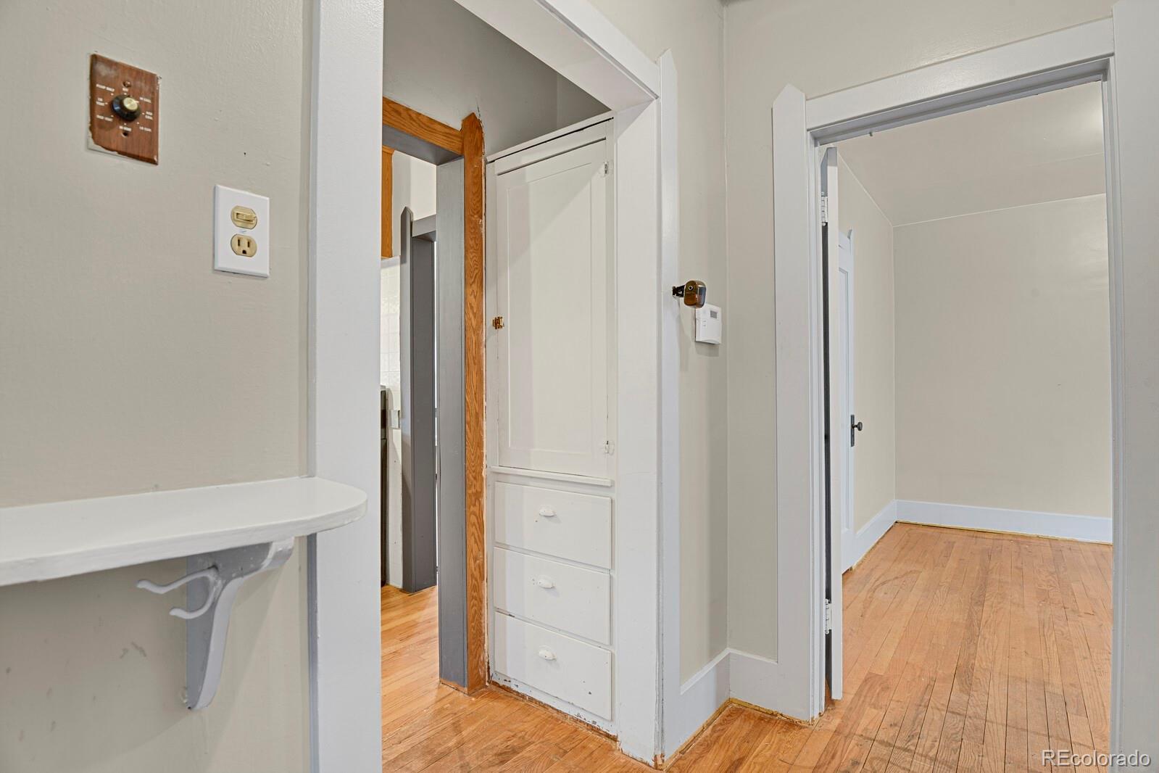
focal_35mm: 17
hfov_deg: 93.3
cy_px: 386
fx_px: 547
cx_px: 580
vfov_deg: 70.4
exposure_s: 10
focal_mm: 17
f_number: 8
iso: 250
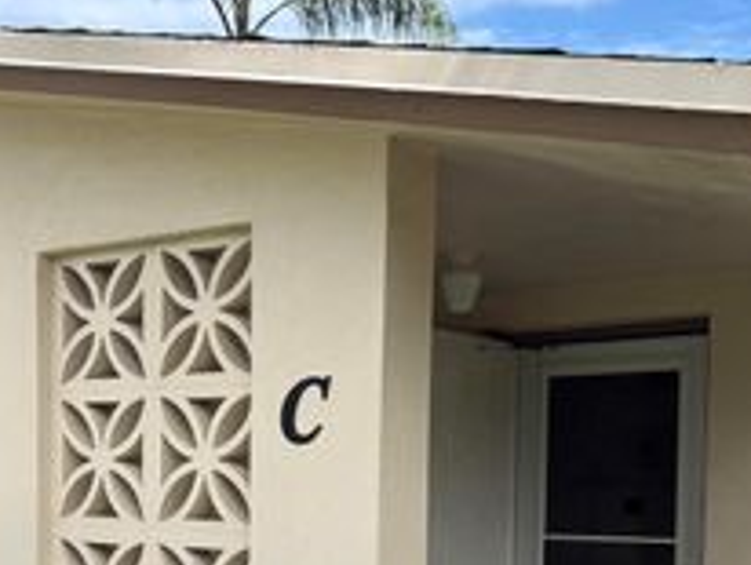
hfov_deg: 30.5
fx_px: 1368
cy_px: 534
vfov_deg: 22.6
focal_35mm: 63
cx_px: 259
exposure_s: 1/2747
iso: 50
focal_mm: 5.96
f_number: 1.6
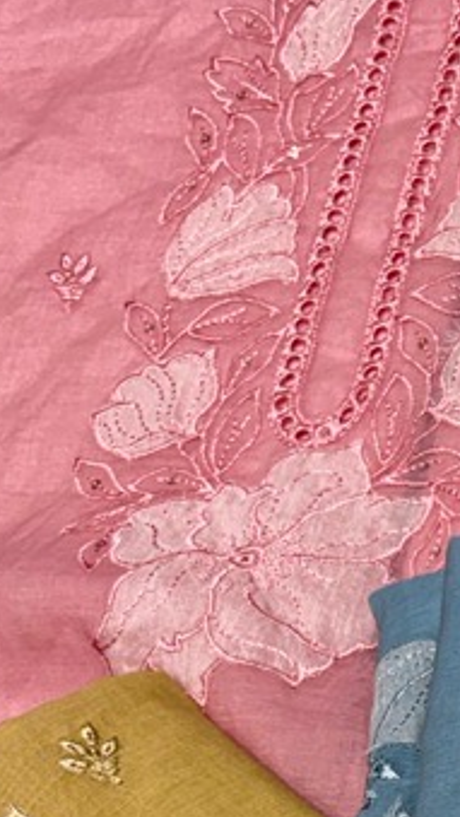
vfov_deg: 16.9
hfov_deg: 10.8
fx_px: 2317
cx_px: 735
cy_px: 1412
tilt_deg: -62.4
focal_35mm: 107
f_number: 1.6
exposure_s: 1/100
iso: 50
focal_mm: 5.96
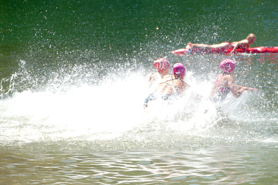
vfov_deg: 6.1
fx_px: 1745
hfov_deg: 9.1
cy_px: 92
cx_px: 139
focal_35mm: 226
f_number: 4
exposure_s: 1/500
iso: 125
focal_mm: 82.28
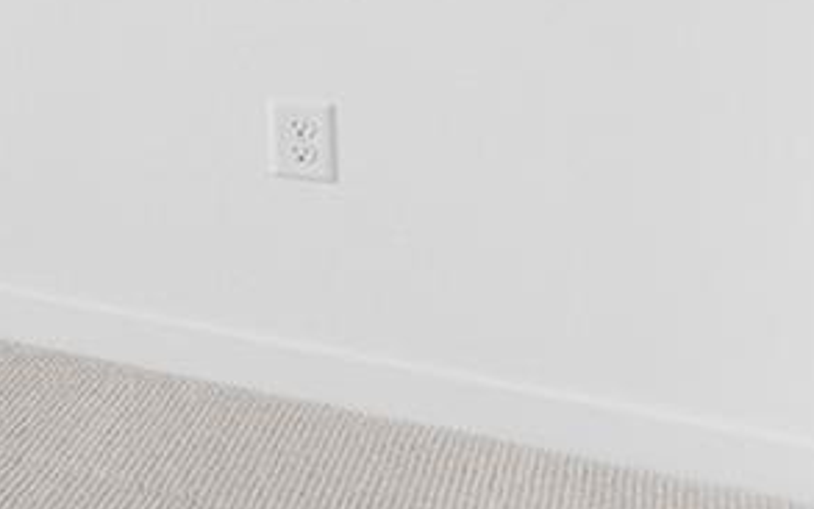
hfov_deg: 13.6
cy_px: -406
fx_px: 1974
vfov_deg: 13.2
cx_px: -1300
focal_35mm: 89
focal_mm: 16
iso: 160
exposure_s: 1/3
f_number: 11
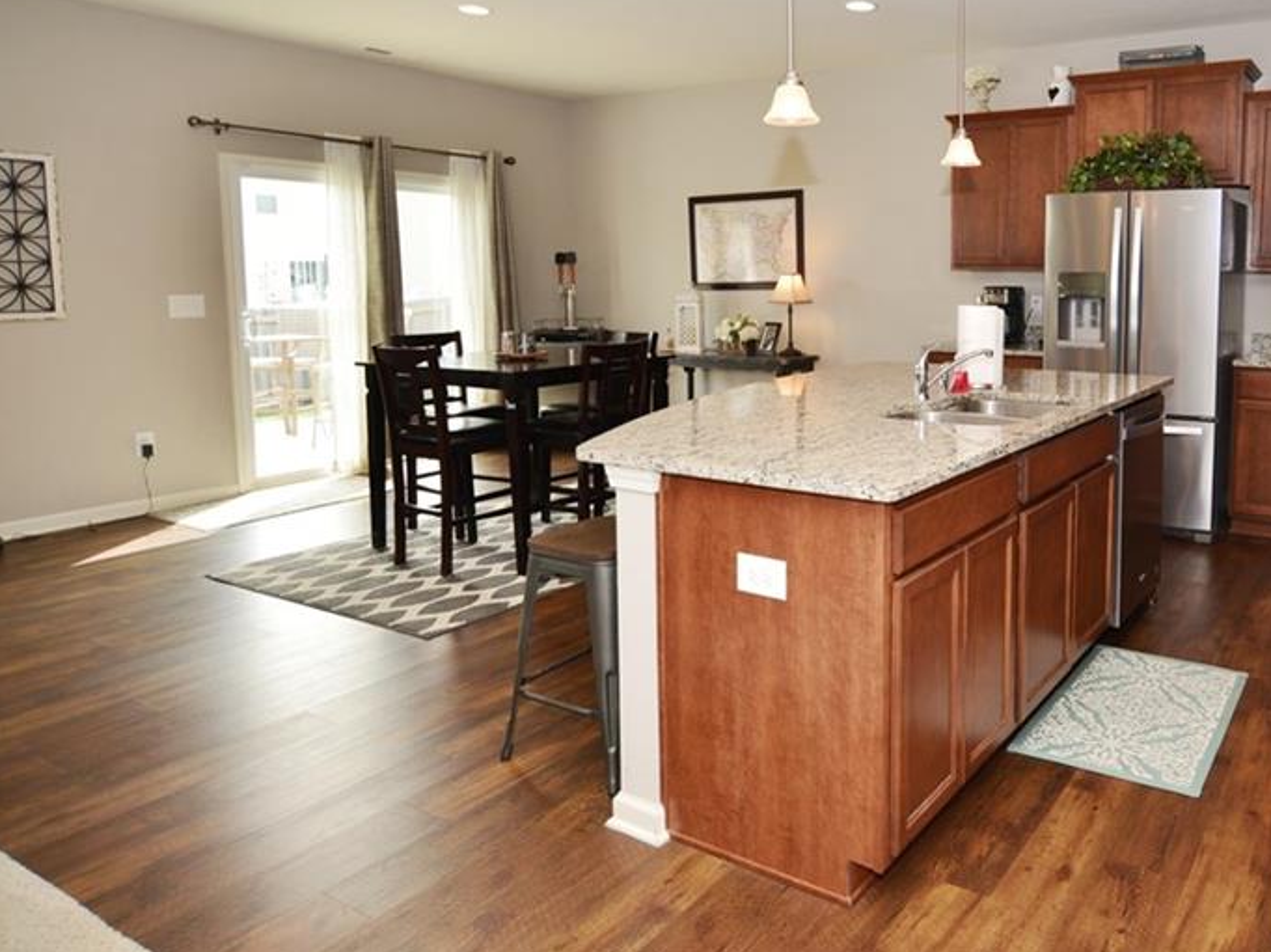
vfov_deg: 52.4
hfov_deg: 64.4
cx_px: 906
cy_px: 346
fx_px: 954
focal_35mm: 26
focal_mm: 18
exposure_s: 1/100
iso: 200
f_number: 5
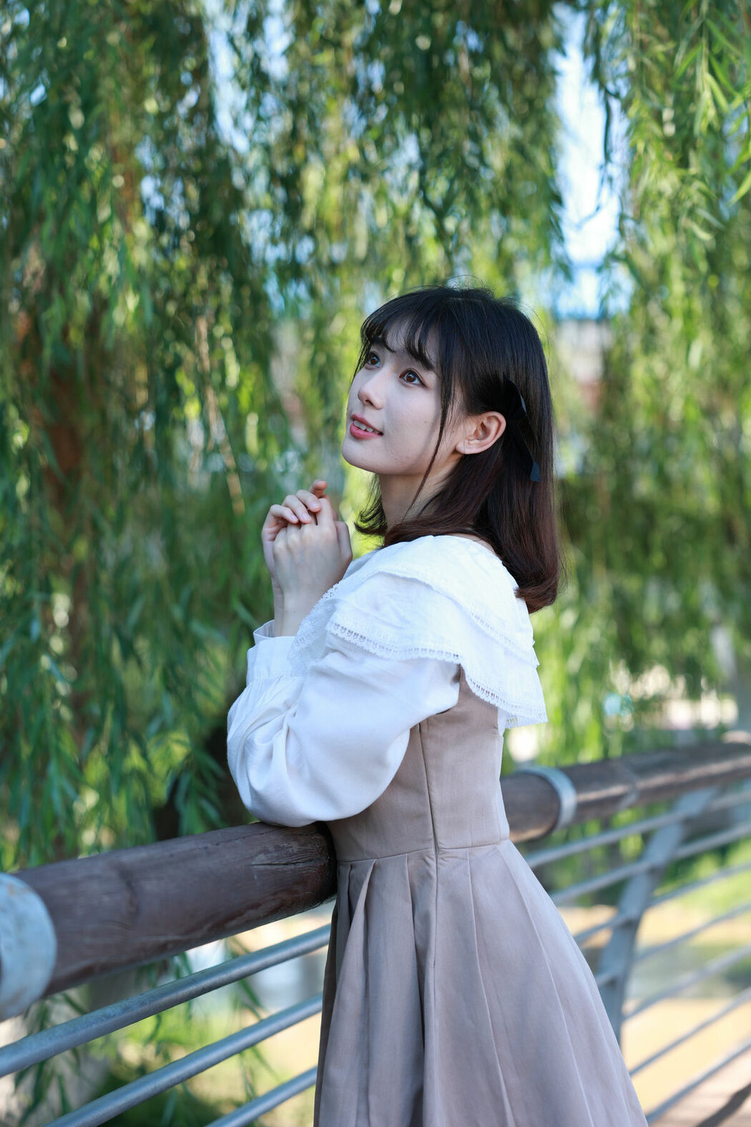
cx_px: 376
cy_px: 564
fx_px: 2190
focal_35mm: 70
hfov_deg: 19.5
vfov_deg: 28.8
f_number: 2.8
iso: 100
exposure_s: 1/200
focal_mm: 70
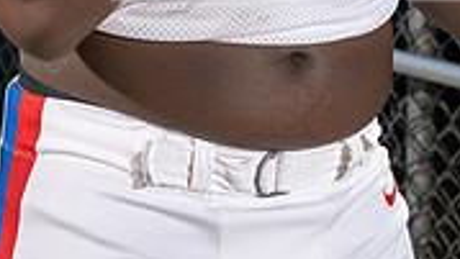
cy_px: -256
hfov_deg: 11.7
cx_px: 203
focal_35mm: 184
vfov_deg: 6.4
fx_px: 2246
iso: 160
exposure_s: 1/250
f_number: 8
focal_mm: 70
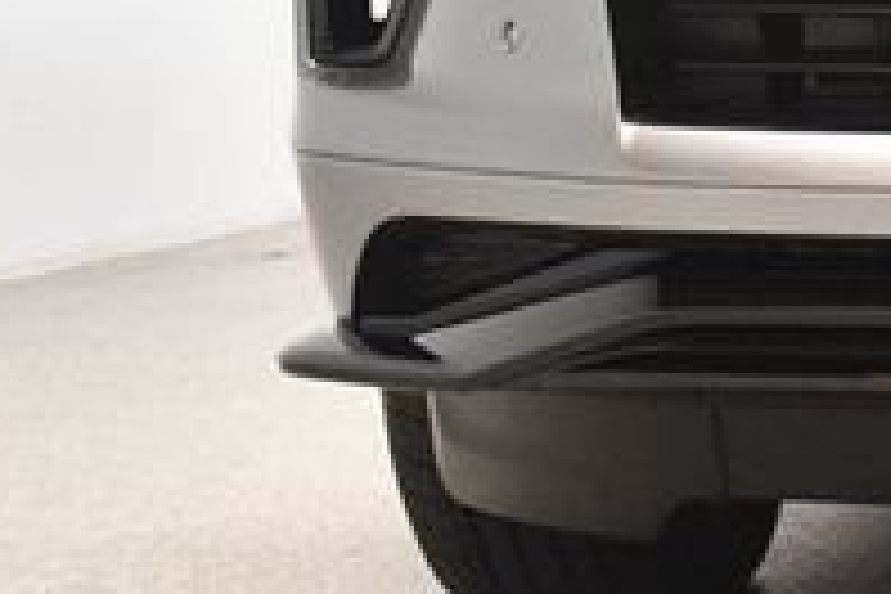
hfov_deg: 16.7
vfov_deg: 12.2
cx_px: 1377
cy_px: -63
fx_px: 2722
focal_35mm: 110
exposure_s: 1/80
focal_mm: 23
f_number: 3.8
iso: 3200
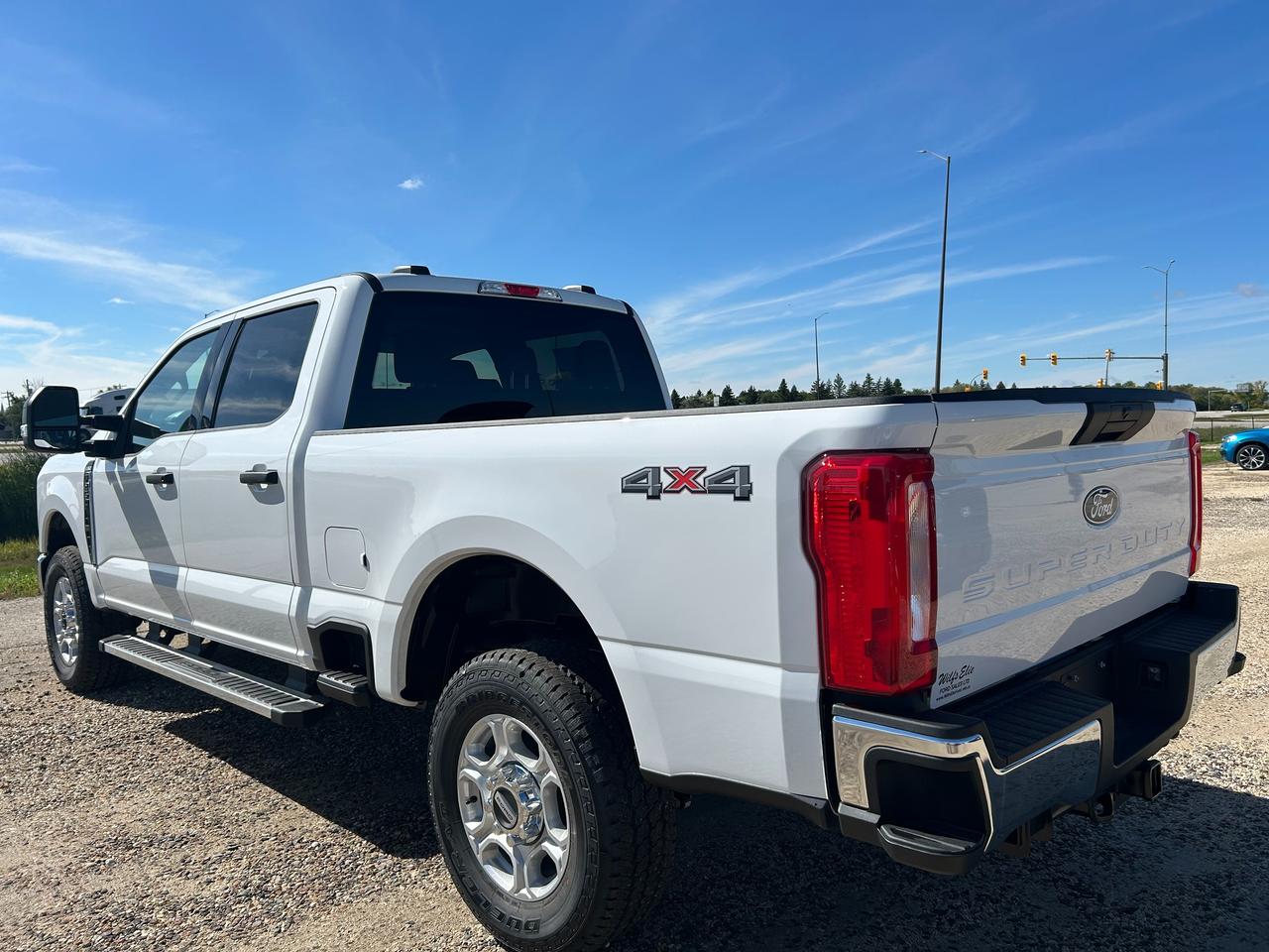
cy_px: 476
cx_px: 634
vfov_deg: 53.1
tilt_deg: -3.3
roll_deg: +1.0
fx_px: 953
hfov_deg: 67.3
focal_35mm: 26
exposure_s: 1/6579
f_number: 1.5
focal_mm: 5.7
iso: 50
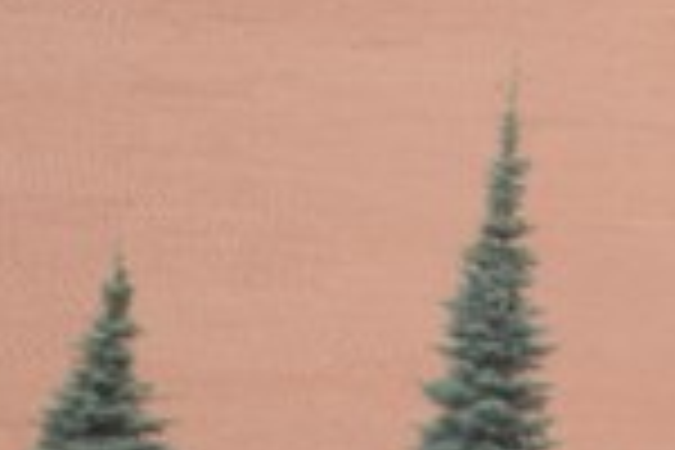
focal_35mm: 276
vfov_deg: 4.9
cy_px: 1042
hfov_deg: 7.1
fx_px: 5182
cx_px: 1431
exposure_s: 1/80
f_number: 5
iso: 400
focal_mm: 27
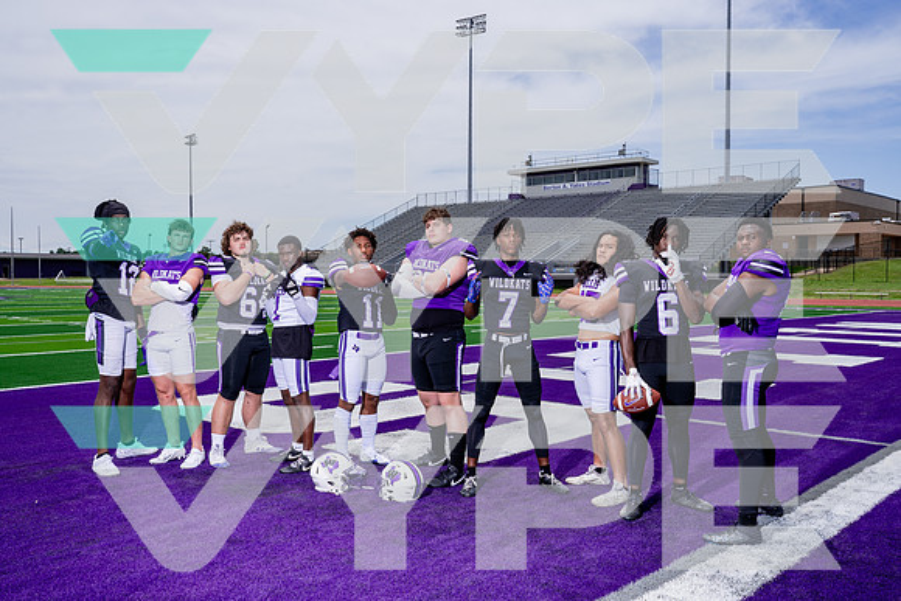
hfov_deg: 56.6
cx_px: 450
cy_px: 300
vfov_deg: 39.5
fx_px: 837
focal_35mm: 33
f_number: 11
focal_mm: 33
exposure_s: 1/250
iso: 100
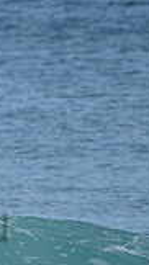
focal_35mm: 1877
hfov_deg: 0.6
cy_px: 205
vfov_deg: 1.2
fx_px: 13197
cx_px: -165
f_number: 6.3
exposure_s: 1/2500
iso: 250
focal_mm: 500
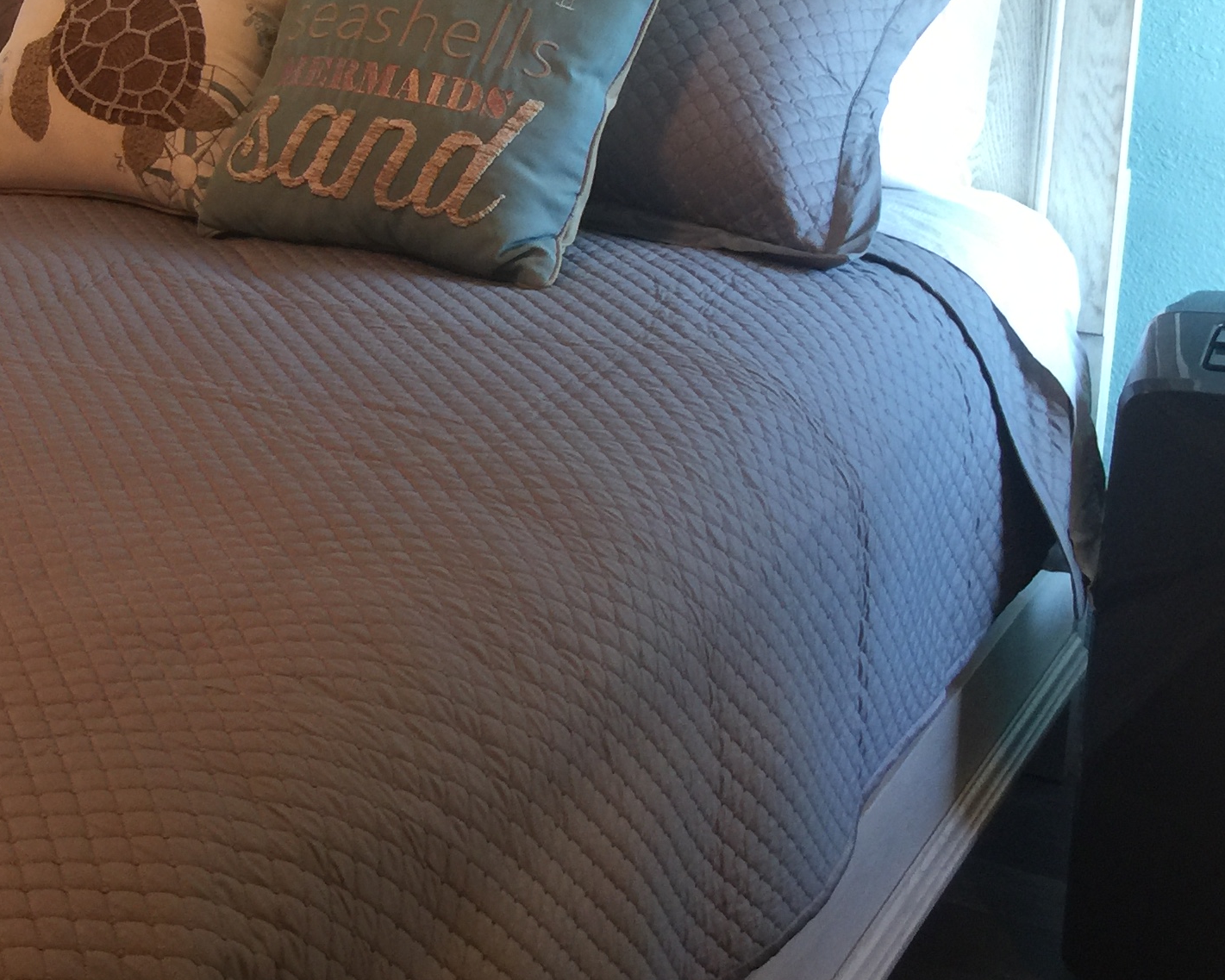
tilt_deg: -14.6
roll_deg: +0.0
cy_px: 181
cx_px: 22
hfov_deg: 27.6
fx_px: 2357
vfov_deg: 23.1
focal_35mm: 65
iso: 40
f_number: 2.2
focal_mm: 4.15
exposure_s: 1/15
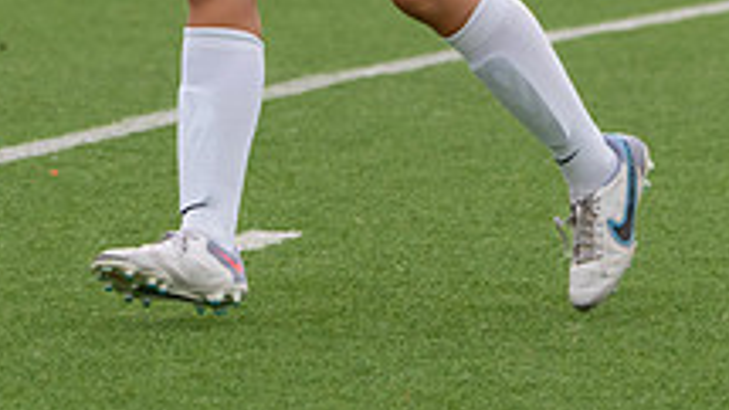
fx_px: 16355
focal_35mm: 846
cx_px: 132
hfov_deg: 2.6
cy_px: -191
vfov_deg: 1.4
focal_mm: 235
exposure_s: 1/1250
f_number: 5.6
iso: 800
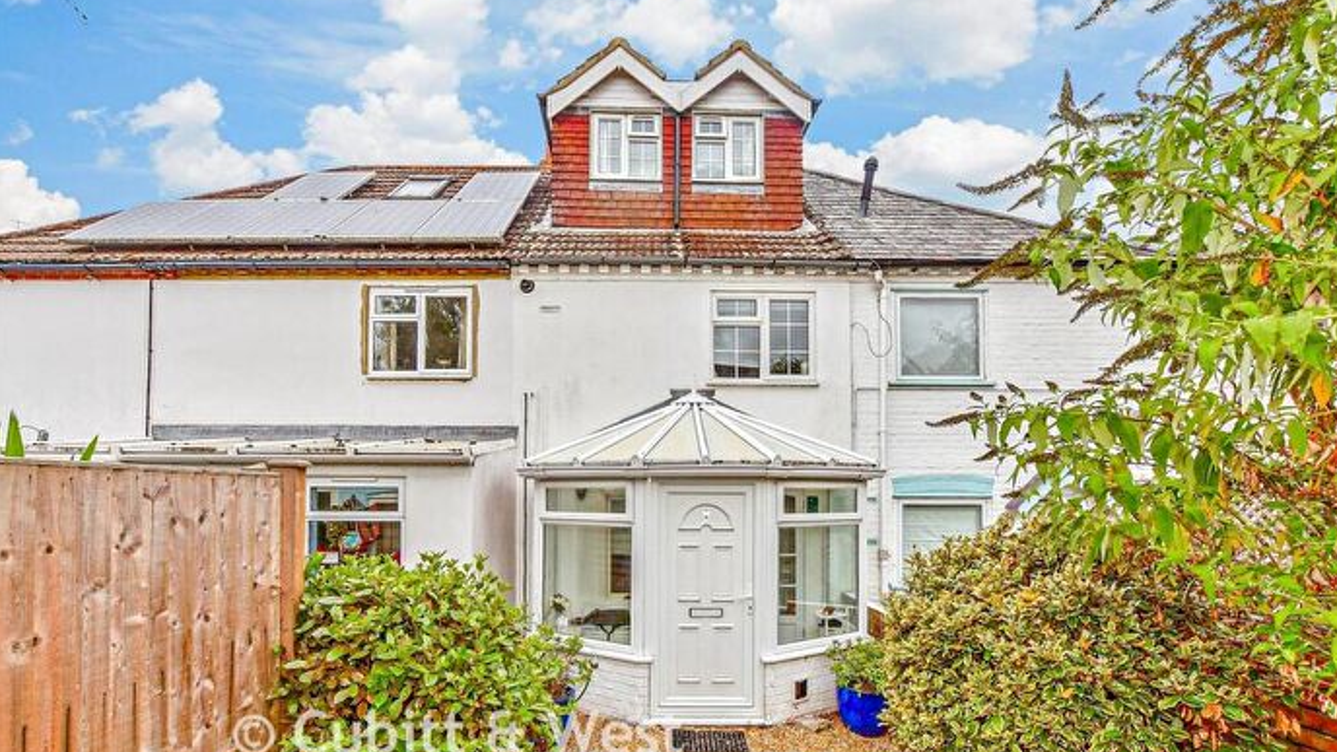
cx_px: 674
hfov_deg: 99.4
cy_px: 423
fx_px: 567
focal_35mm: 16
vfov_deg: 66.8
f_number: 8
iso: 320
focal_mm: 10
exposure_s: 1/250
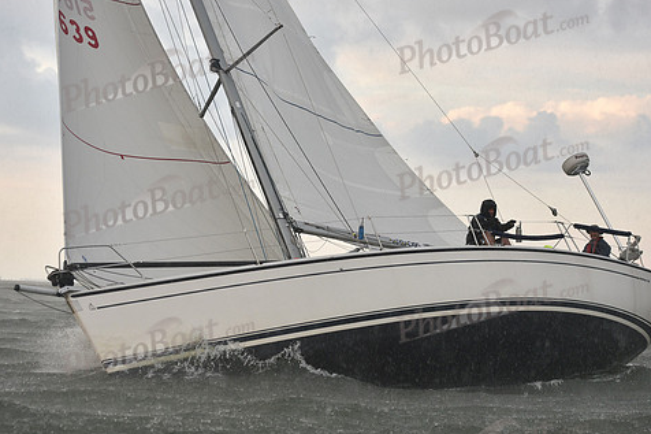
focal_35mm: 100
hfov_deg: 20.4
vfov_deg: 13.7
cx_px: 327
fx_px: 1808
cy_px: 255
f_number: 3.2
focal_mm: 82
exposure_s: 1/500
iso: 400
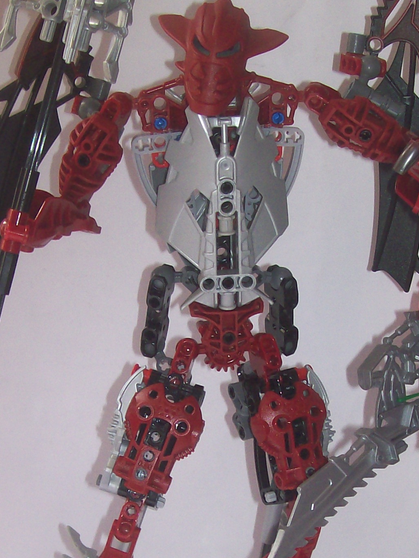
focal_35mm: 81
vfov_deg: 23.9
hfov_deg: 18.2
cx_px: 203
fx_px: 1307
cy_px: 403
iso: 80
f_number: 2.7
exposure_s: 1/64
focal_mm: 6
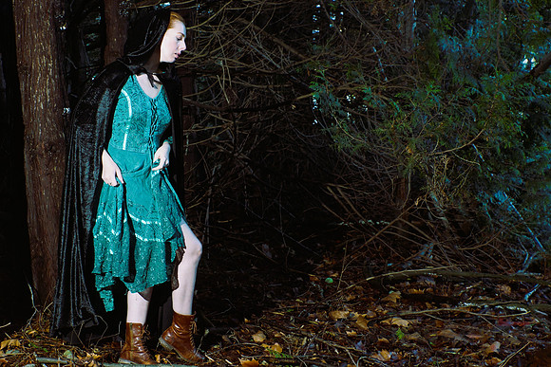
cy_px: 184
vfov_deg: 36.9
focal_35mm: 36
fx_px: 551
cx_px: 276
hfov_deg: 53.1
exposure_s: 1/60
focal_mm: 24
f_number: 5.6
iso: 400
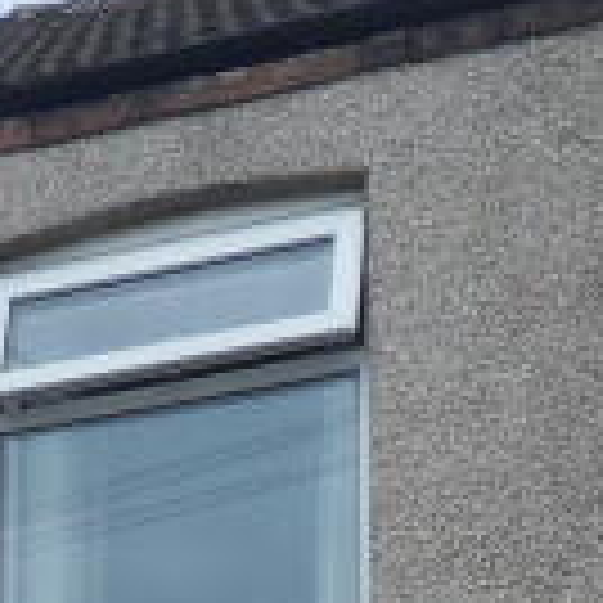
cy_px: 1210
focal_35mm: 162
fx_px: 3193
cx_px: -180
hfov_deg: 10.6
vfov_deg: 10.0
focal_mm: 4.2
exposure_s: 1/250
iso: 80
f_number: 7.5
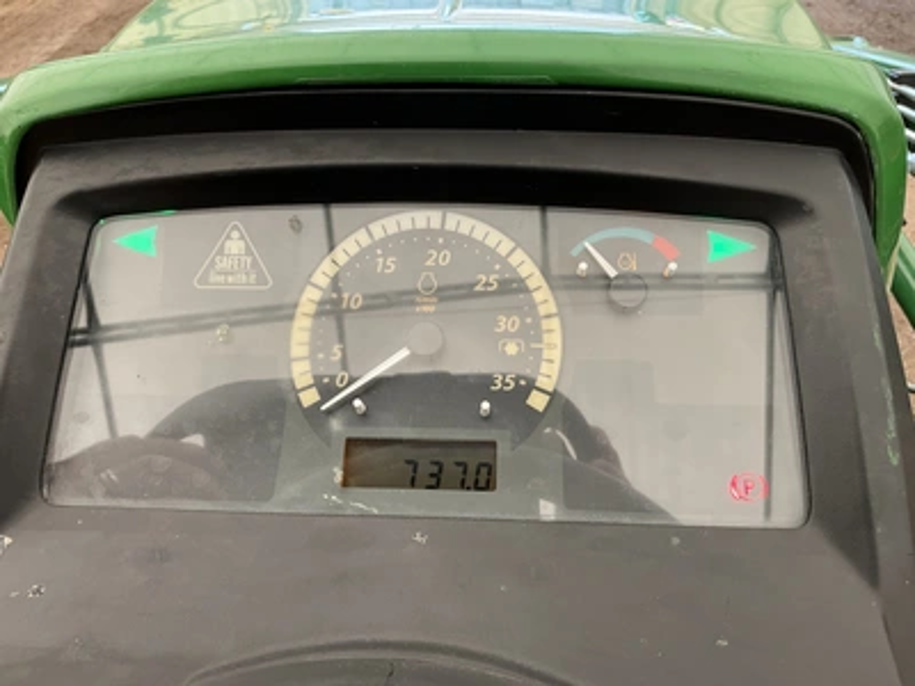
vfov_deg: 48.2
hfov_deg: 61.7
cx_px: 458
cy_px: 343
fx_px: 767
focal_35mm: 29
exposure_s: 1/122
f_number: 1.8
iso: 50
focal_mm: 3
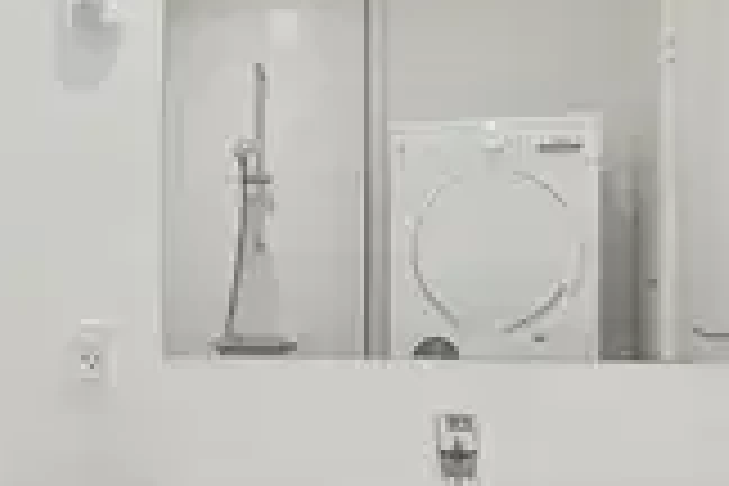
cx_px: 198
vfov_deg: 23.1
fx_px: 1180
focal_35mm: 58
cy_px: 351
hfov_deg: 33.7
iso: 320
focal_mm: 15
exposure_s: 1/20
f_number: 7.1
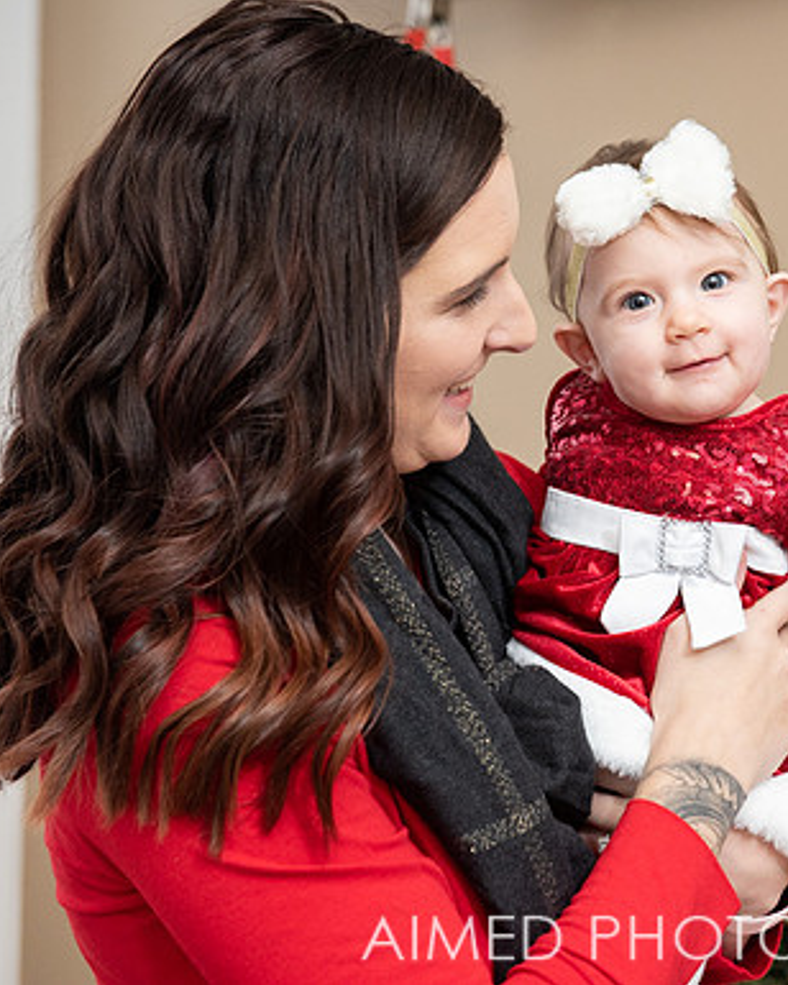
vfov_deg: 19.4
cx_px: 721
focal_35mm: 99
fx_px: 2886
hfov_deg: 15.4
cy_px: 492
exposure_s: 1/200
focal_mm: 70
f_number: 5.6
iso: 1600
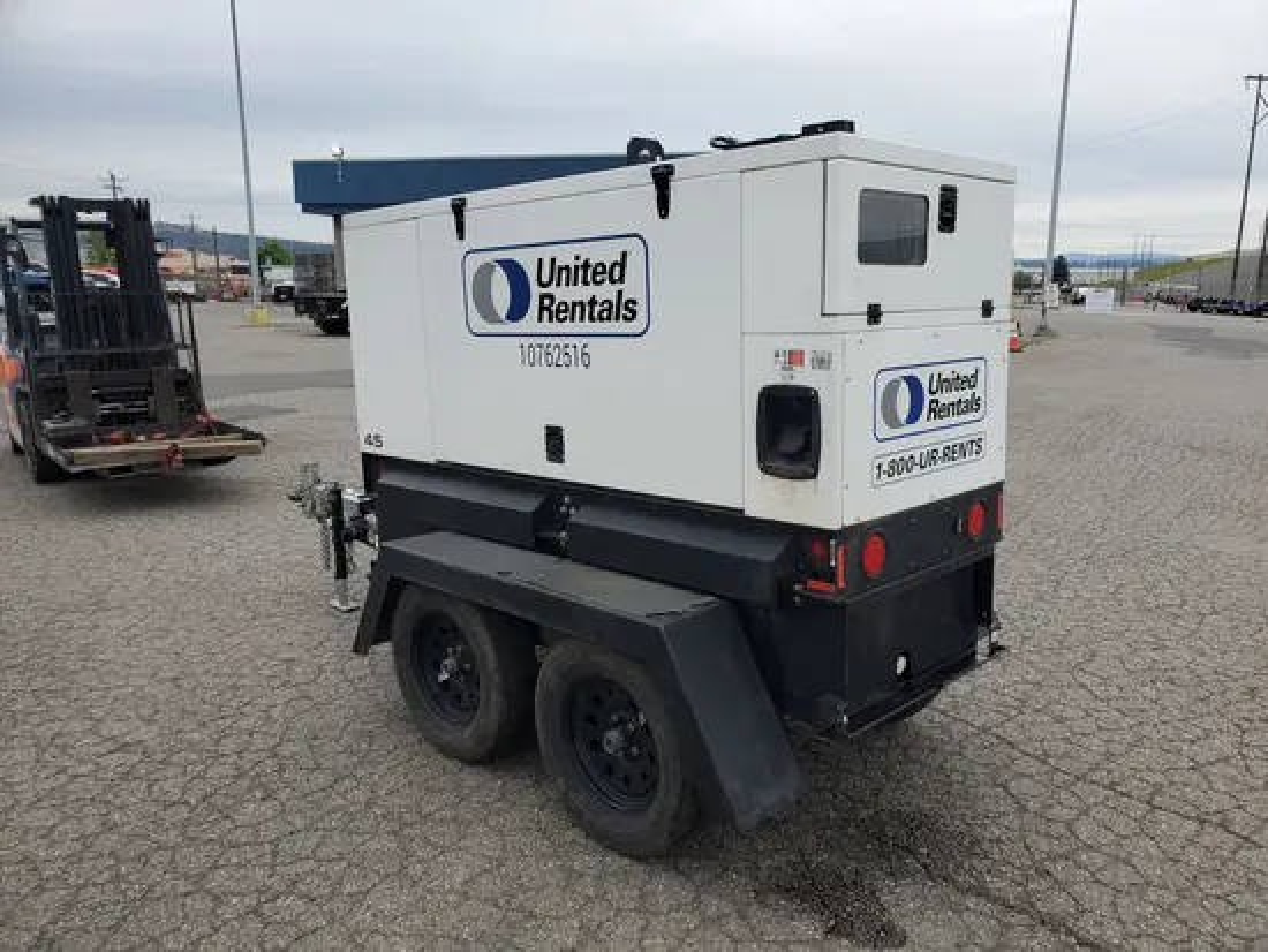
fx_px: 953
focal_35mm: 26
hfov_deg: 67.3
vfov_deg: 53.1
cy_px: 476
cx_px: 634
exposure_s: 1/227
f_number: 2.4
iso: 50
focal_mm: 4.3
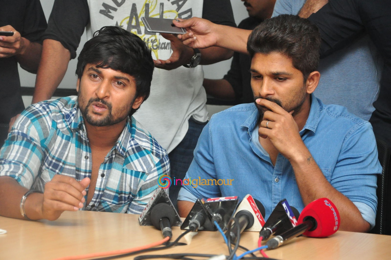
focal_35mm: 99
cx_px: 196
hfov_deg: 20.6
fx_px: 1074
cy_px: 130
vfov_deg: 13.8
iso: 1600
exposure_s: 1/125
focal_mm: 66
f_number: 5.6
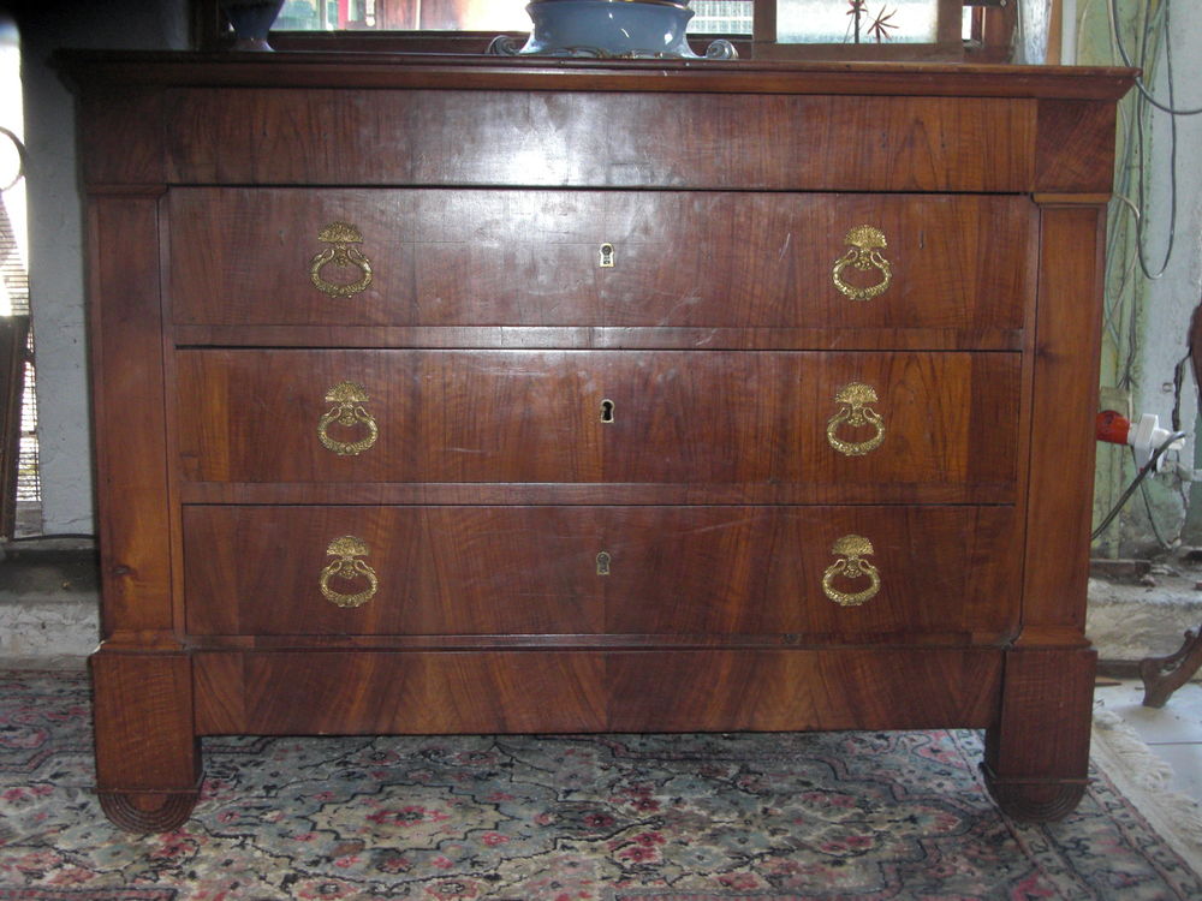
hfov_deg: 41.2
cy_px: 450
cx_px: 601
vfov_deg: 31.5
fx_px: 1597
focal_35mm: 46
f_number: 3.3
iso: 200
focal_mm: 8.2
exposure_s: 1/60
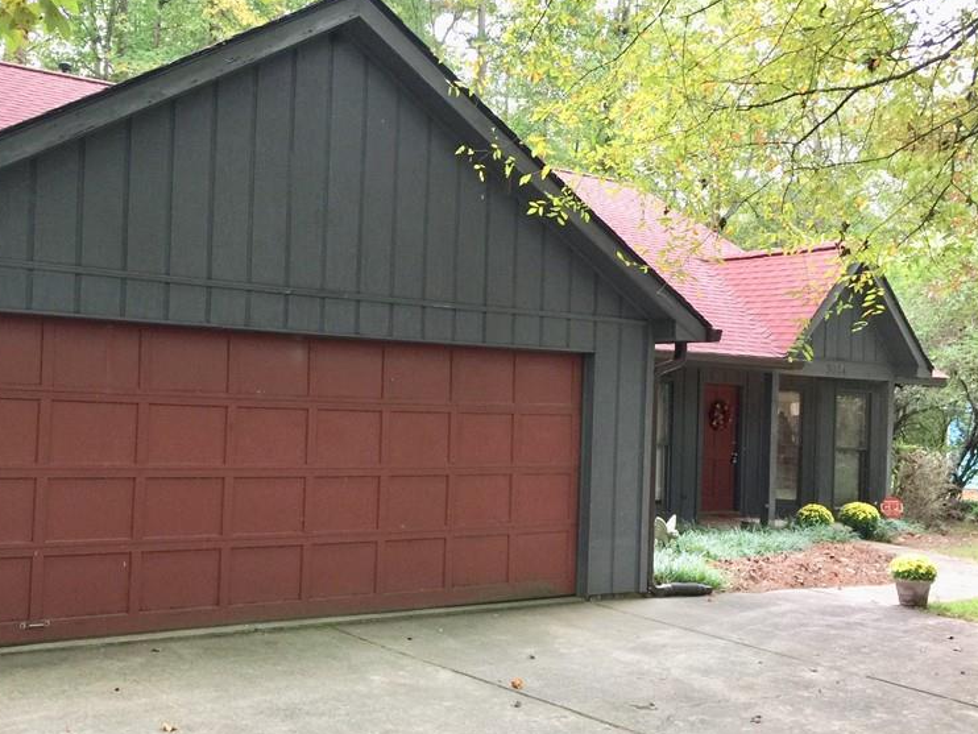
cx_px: 402
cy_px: 382
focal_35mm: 40
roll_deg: -2.9
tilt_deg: +1.7
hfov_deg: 46.6
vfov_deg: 36.0
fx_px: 1130
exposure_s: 1/30
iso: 50
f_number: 2.2
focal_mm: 4.15
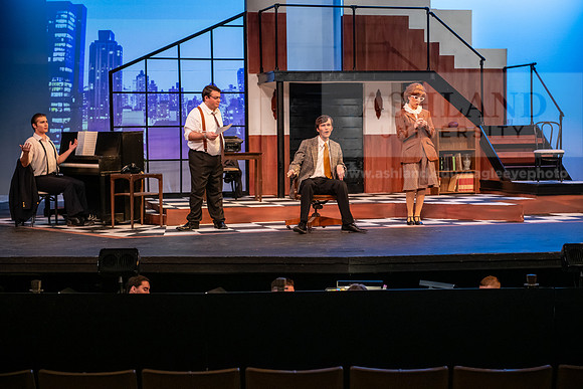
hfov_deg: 28.8
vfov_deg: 19.5
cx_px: 292
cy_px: 194
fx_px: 1134
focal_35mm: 70
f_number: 3.5
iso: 2500
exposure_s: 1/200
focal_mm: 70
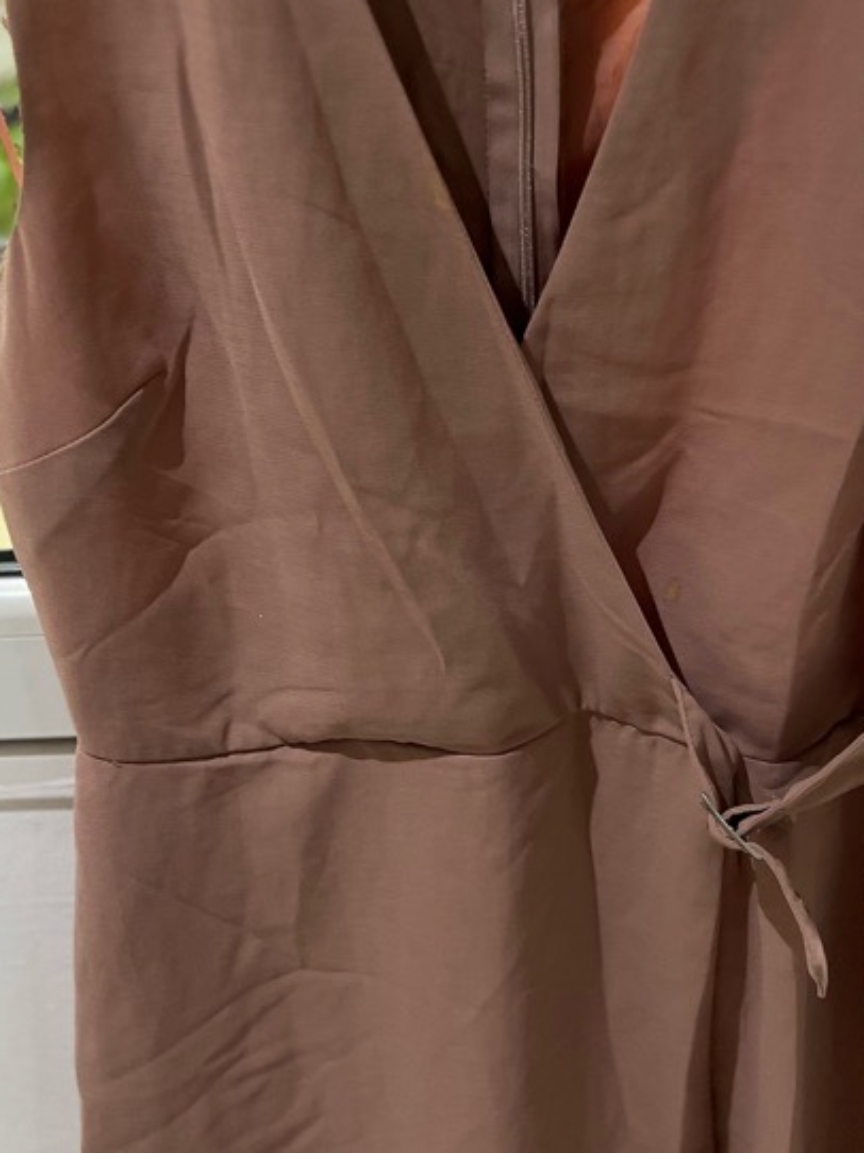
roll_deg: +0.2
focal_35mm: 48
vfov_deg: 39.5
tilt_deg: -27.9
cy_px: 468
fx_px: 1599
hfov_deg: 30.0
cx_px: 585
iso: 320
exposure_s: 1/60
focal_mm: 5.7
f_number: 1.5
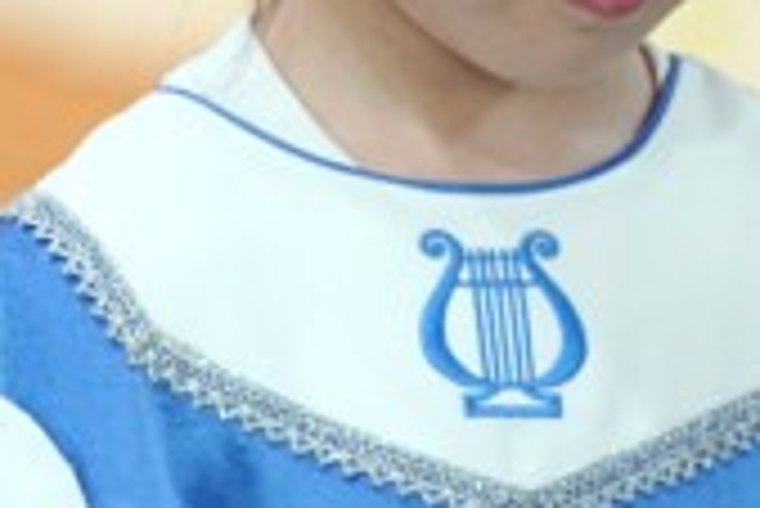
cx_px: 396
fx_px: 22481
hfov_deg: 1.9
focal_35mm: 1064
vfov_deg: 1.3
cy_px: 265
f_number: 4
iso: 2000
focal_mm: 200
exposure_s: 1/250
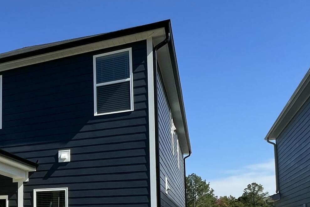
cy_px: 199
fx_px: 353
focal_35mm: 41
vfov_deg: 30.7
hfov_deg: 41.5
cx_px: 4
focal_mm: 1.57
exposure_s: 1/943
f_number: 1.8
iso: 32
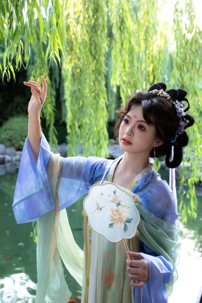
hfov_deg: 31.9
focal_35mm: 42
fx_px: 353
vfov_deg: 46.4
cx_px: 101
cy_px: 152
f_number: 4.5
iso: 250
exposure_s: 1/80
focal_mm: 42
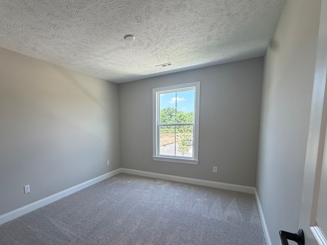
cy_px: 144
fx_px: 170
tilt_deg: -6.5
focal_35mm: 18
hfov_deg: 86.2
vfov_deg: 71.0
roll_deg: +1.9
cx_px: 124
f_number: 2.2
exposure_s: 1/120
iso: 125
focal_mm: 2.22
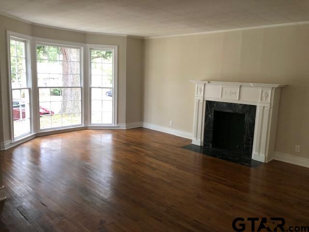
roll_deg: -1.6
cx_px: 154
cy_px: 116
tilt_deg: -8.9
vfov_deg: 49.7
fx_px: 250
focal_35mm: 28
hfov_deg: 63.4
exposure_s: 1/24
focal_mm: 3.99
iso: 40
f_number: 1.8
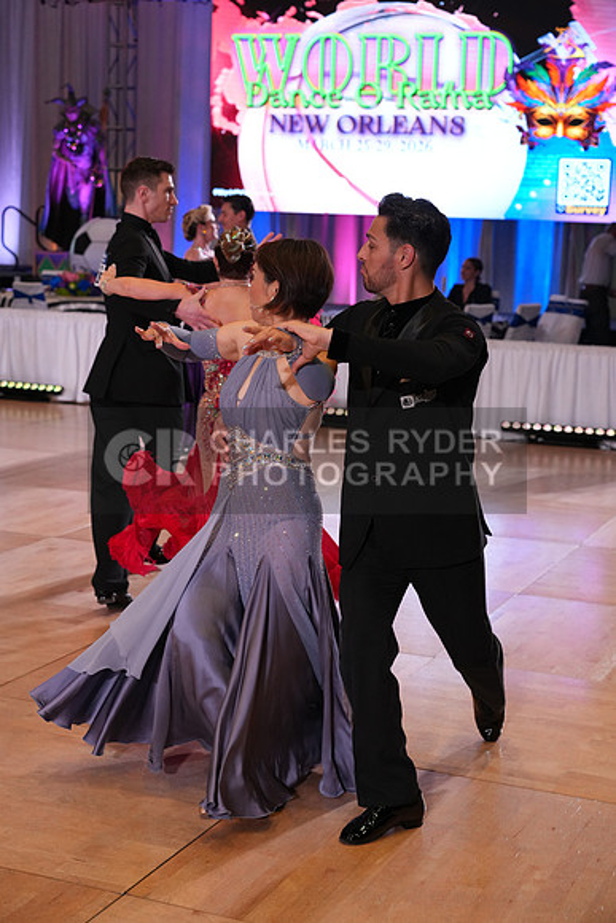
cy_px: 462
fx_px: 1488
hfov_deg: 23.4
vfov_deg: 34.5
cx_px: 308
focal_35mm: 58
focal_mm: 58
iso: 2000
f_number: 4
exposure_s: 1/500
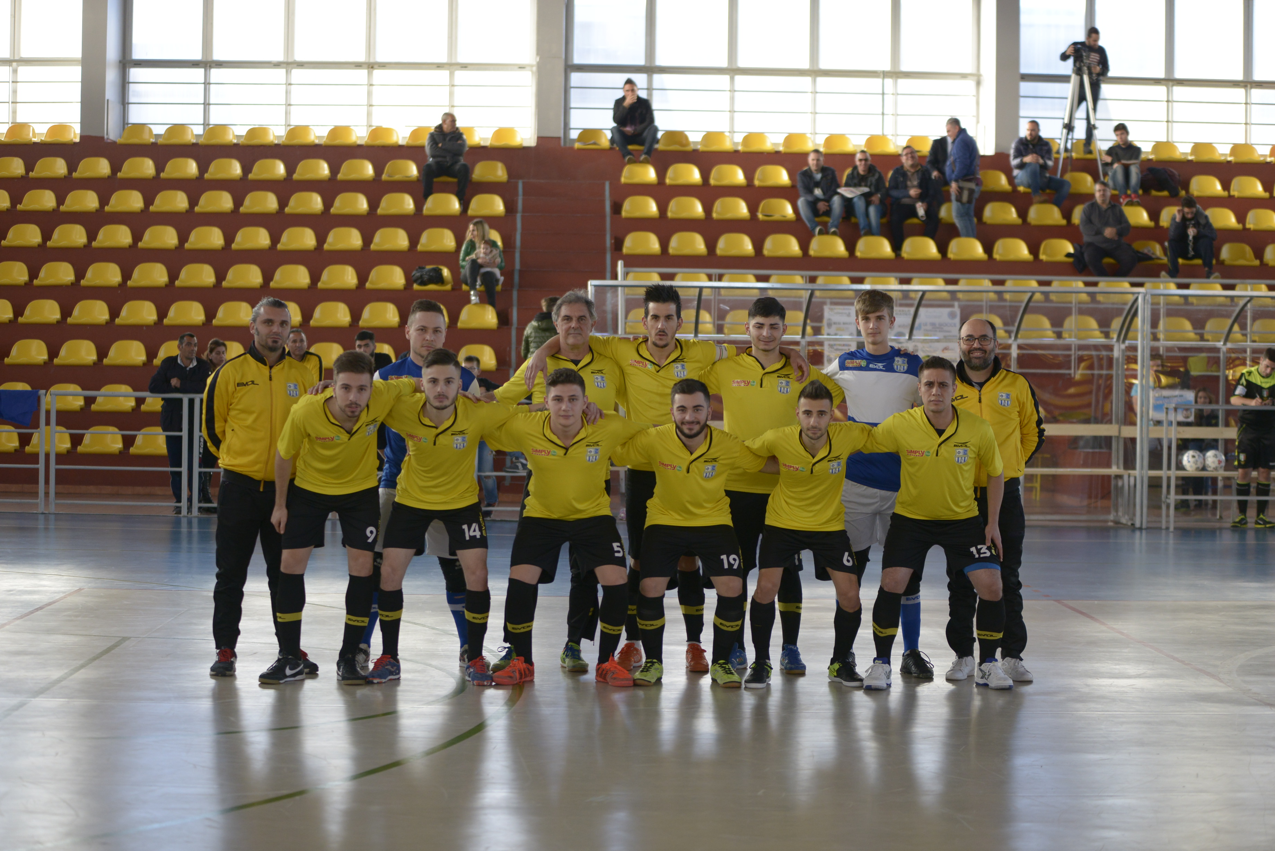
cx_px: 638
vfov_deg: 19.5
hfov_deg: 28.8
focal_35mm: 70
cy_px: 426
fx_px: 2480
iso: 1250
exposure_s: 1/1000
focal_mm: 70
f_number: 2.8
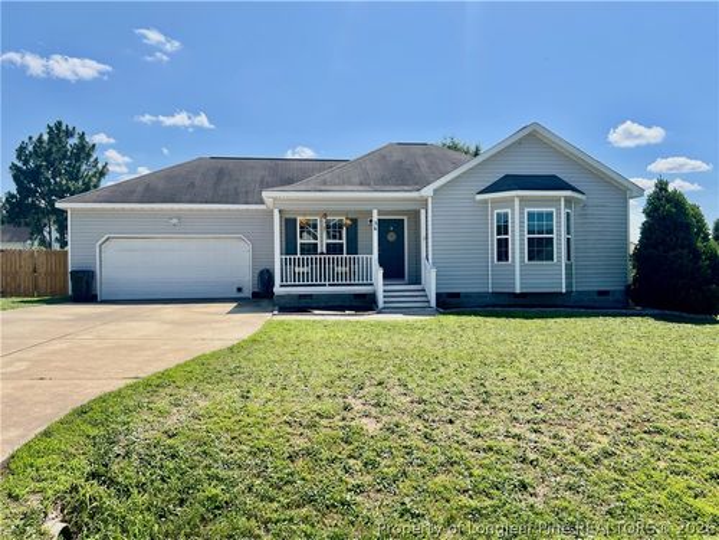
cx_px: 360
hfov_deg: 67.3
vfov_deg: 53.1
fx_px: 540
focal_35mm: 26
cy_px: 270
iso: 50
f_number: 1.5
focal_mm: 5.7
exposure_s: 1/4831
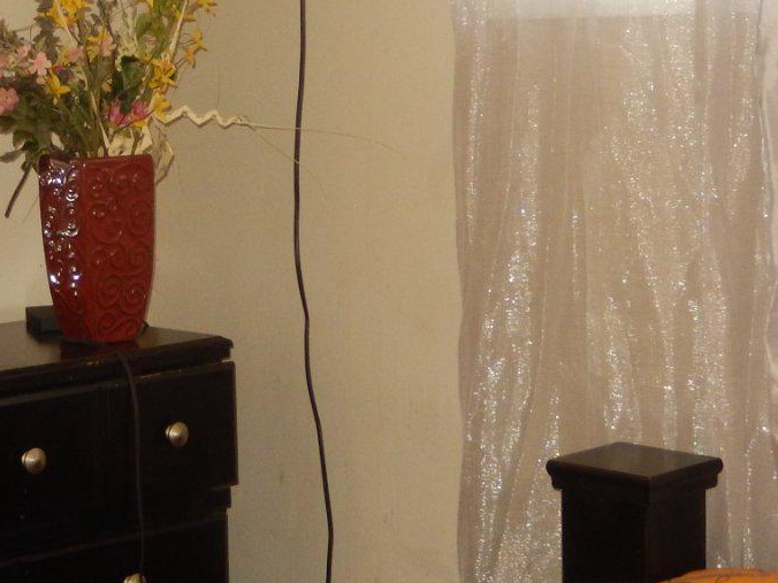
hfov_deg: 19.9
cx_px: 78
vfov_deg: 15.2
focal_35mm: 97
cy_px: 135
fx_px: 2180
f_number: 3.8
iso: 200
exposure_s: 1/30
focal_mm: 5.7
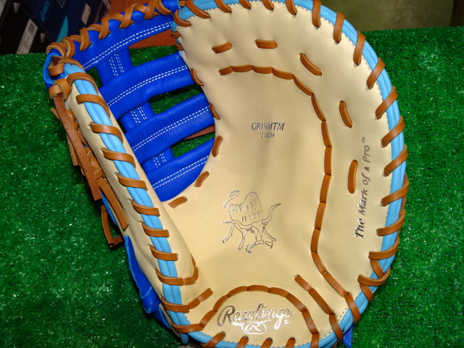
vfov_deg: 38.7
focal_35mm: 37
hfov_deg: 50.1
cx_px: 232
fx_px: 496
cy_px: 174
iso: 125
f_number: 4
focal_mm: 6.37
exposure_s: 1/40
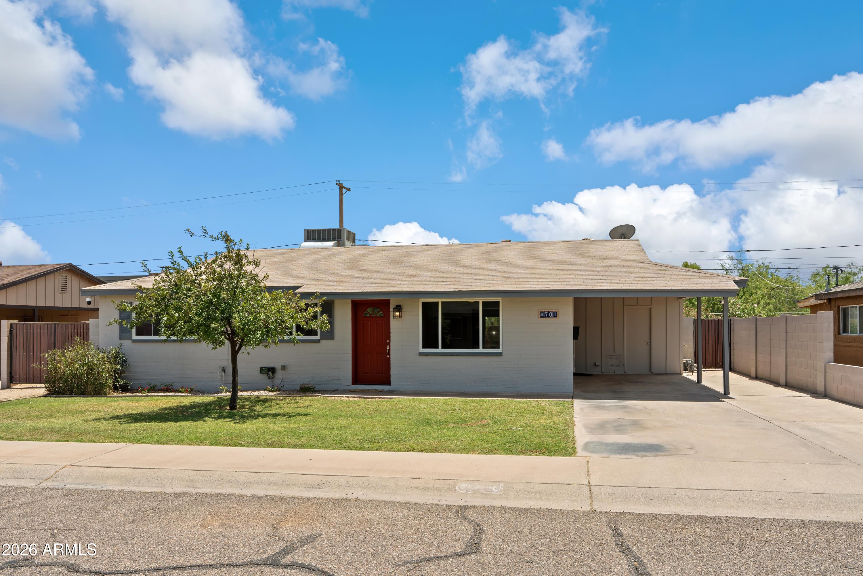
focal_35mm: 25
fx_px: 599
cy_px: 288
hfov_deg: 71.5
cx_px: 432
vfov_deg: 51.3
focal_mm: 25
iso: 800
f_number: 8
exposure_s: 1/500
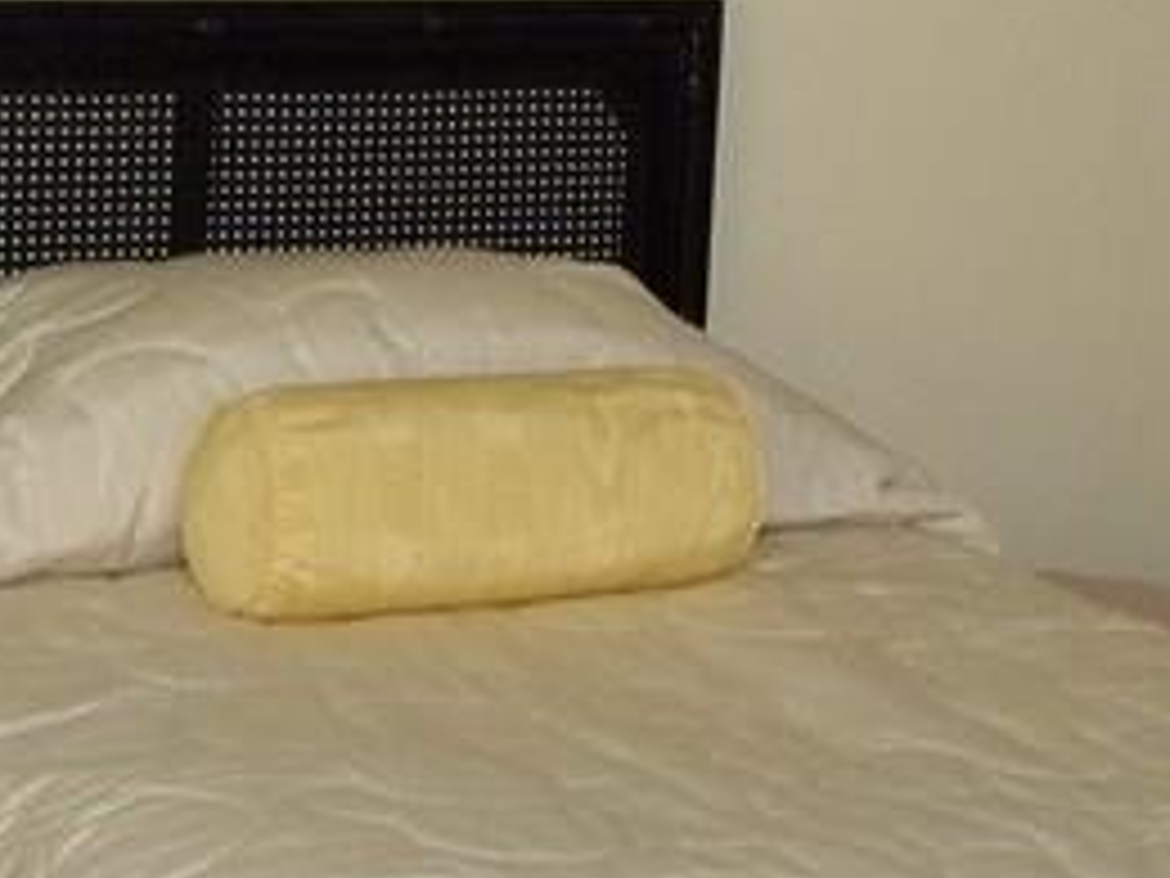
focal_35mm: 126
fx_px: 4259
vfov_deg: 11.7
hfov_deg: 15.6
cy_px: 198
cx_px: 567
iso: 160
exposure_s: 1/30
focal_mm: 5.7
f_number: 2.9
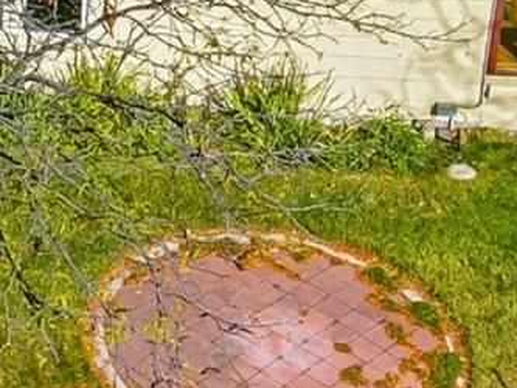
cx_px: -196
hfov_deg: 10.7
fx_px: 2689
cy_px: -263
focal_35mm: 180
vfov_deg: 8.0
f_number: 1.8
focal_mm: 8.7
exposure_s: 1/6400
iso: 200
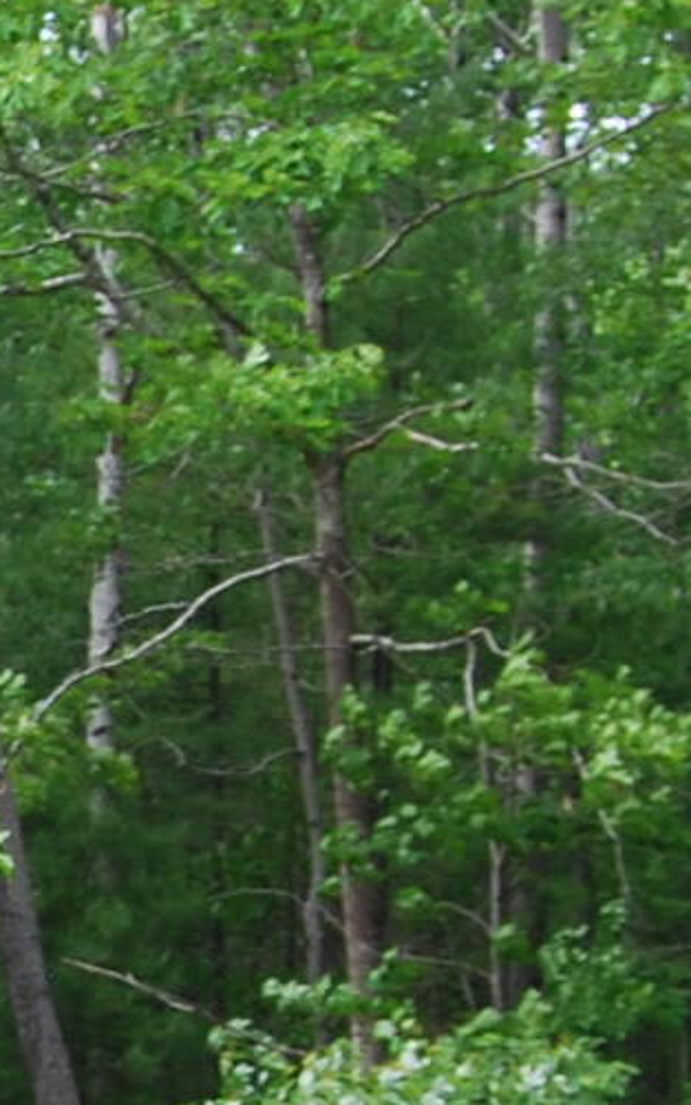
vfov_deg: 10.3
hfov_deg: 6.0
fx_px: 6080
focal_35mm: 202
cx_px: -1327
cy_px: 1045
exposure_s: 1/125
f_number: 5.6
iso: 160
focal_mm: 22
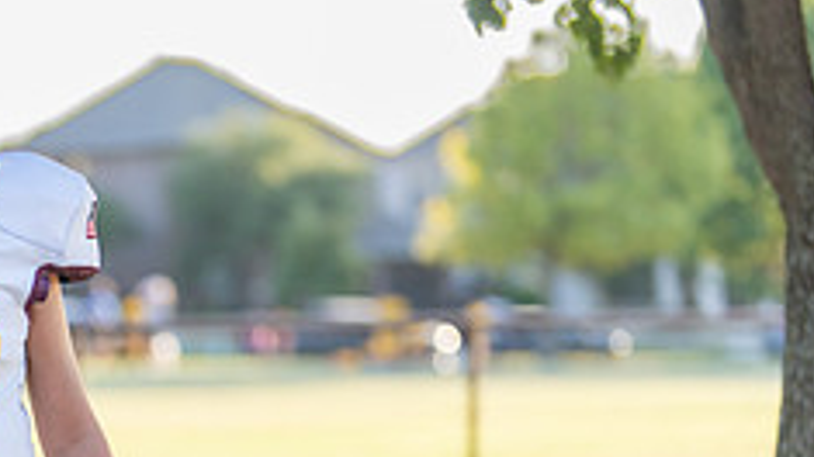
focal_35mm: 152
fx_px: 3280
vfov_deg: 7.9
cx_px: 24
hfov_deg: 14.0
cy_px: 562
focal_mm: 50
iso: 100
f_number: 1.2
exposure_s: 1/1250
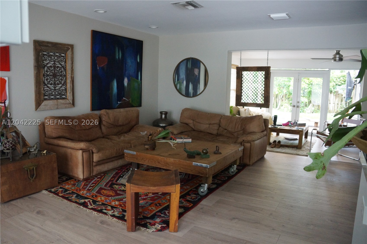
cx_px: 184
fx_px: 275
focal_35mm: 27
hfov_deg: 67.4
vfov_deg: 47.9
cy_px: 122
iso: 1600
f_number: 4
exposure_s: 1/160
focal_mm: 18
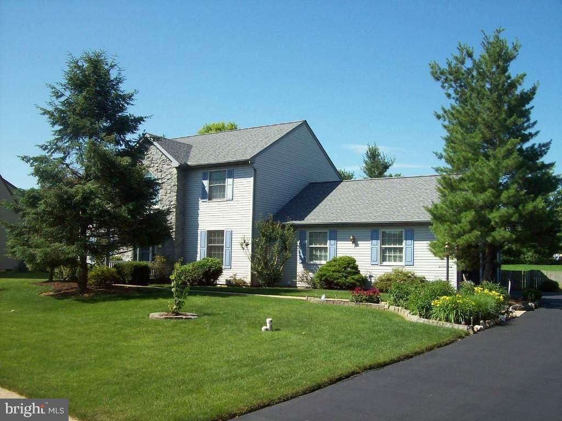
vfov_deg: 39.7
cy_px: 210
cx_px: 281
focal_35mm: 36
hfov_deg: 51.4
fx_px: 584
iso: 80
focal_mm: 6
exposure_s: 1/478
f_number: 4.8
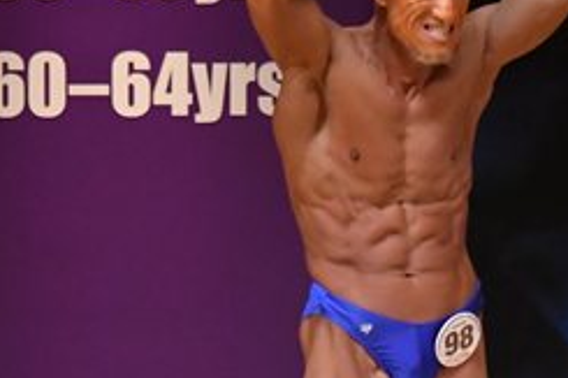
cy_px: 387
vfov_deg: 1.6
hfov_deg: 2.4
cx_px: 228
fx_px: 13449
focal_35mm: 853
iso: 4500
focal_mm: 180
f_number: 5.6
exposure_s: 1/400
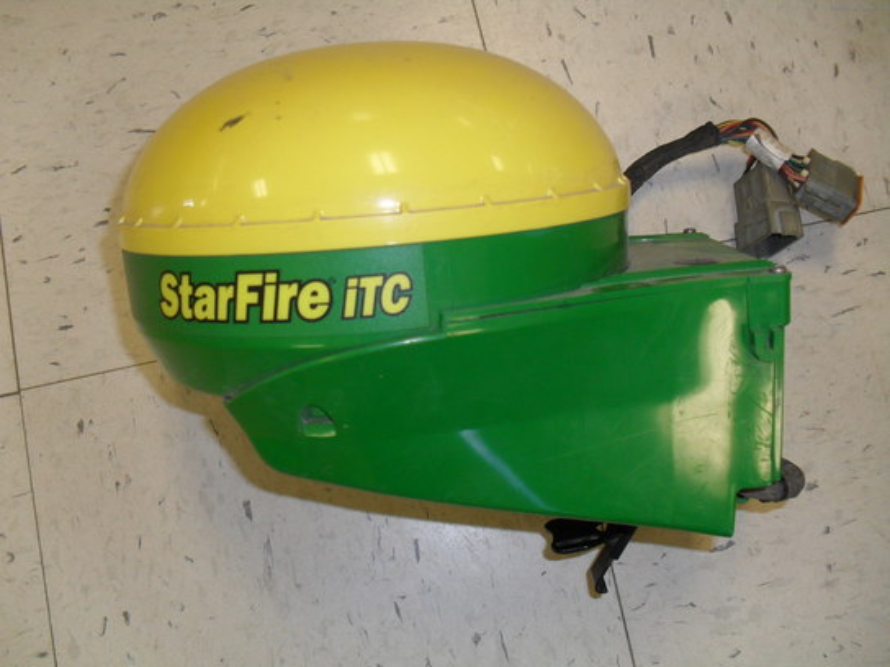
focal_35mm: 35
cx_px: 445
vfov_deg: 40.7
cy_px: 334
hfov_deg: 52.6
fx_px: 900
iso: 200
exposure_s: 1/45
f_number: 3.2
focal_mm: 6.3
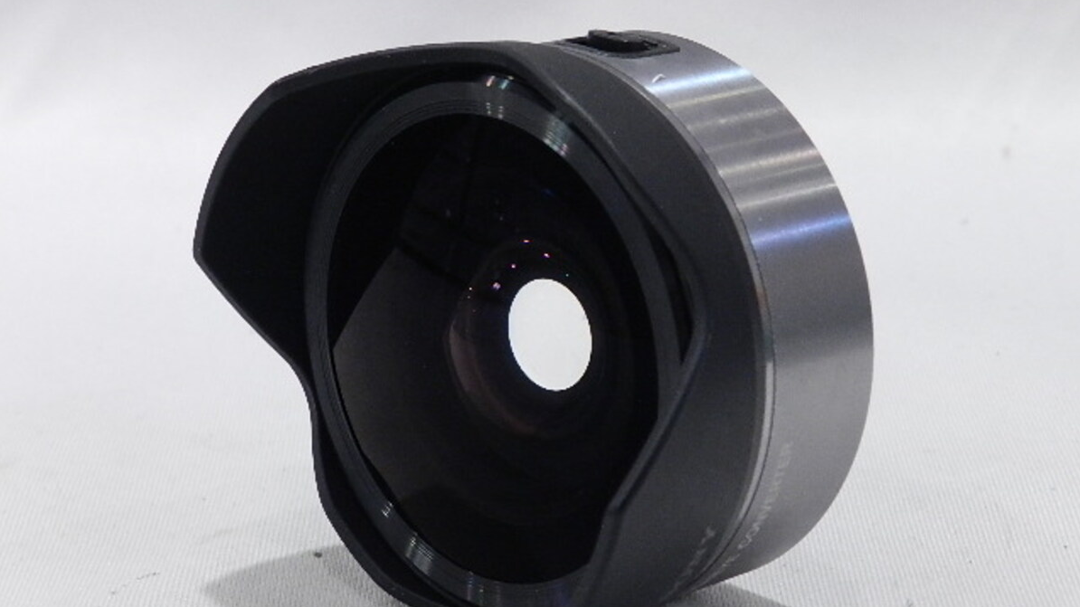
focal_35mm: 92
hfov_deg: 23.2
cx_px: 541
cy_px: 332
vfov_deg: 13.1
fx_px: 2634
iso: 800
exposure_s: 1/60
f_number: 4.4
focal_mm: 14.9
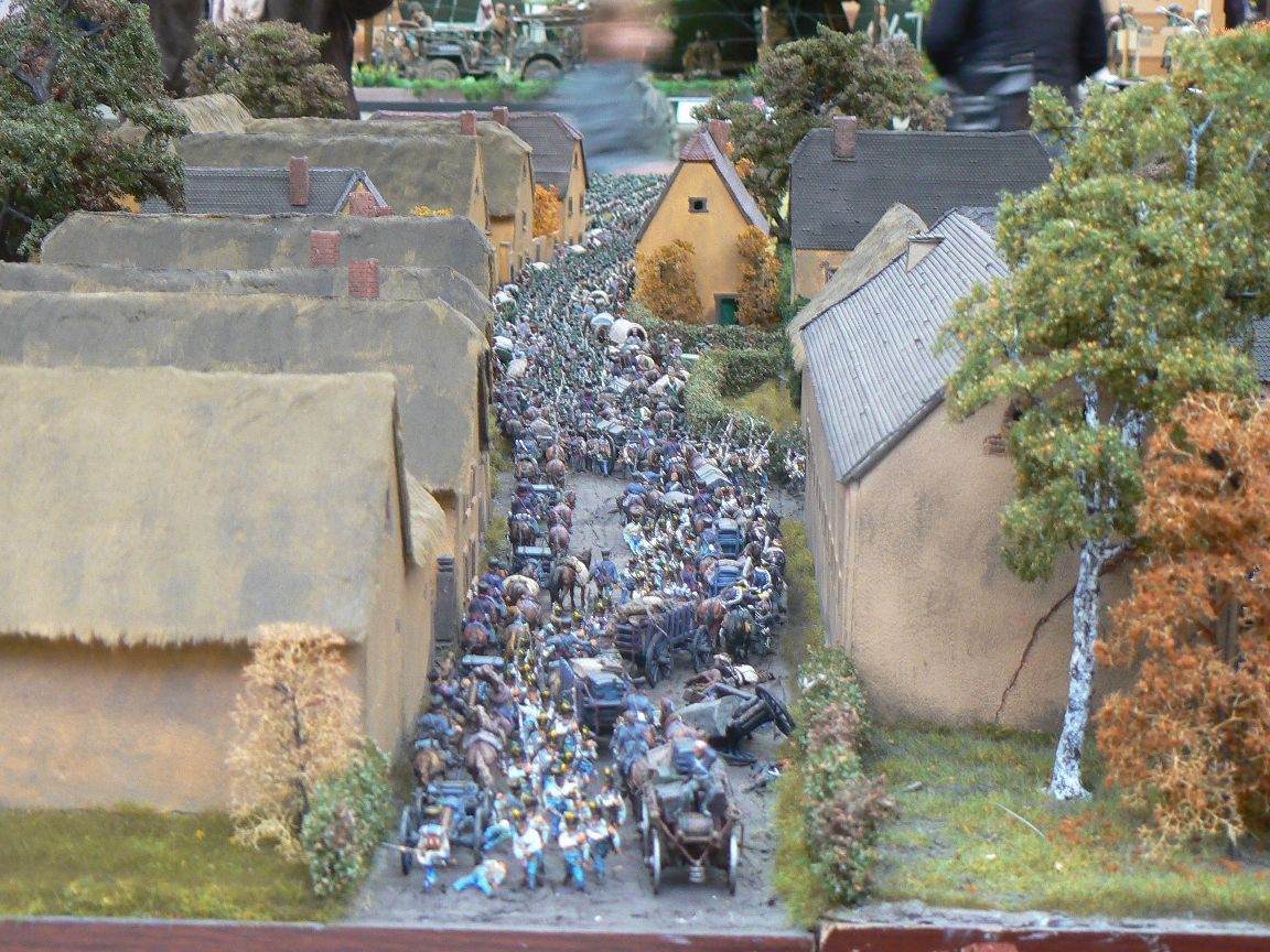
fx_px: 3045
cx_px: 635
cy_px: 476
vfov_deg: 17.8
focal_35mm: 83
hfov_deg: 23.6
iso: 80
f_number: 3.2
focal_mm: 11.4
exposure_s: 1/4
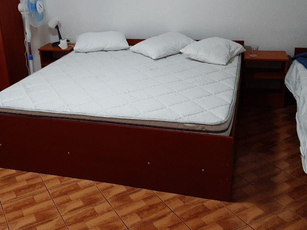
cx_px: 122
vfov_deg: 34.1
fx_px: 372
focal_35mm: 42
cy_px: 80
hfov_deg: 44.6
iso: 160
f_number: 1.7
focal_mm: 3.93
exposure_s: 1/60
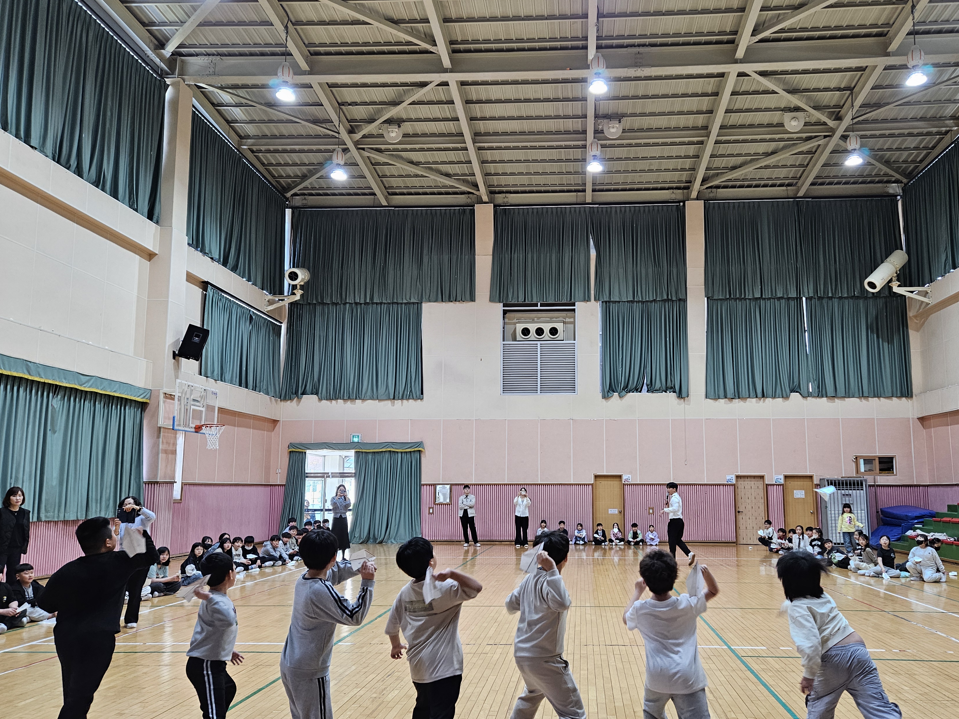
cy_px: 392
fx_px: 776
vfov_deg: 49.7
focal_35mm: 28
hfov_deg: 63.1
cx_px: 554
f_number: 1.8
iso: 160
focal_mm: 5.4
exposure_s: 1/120
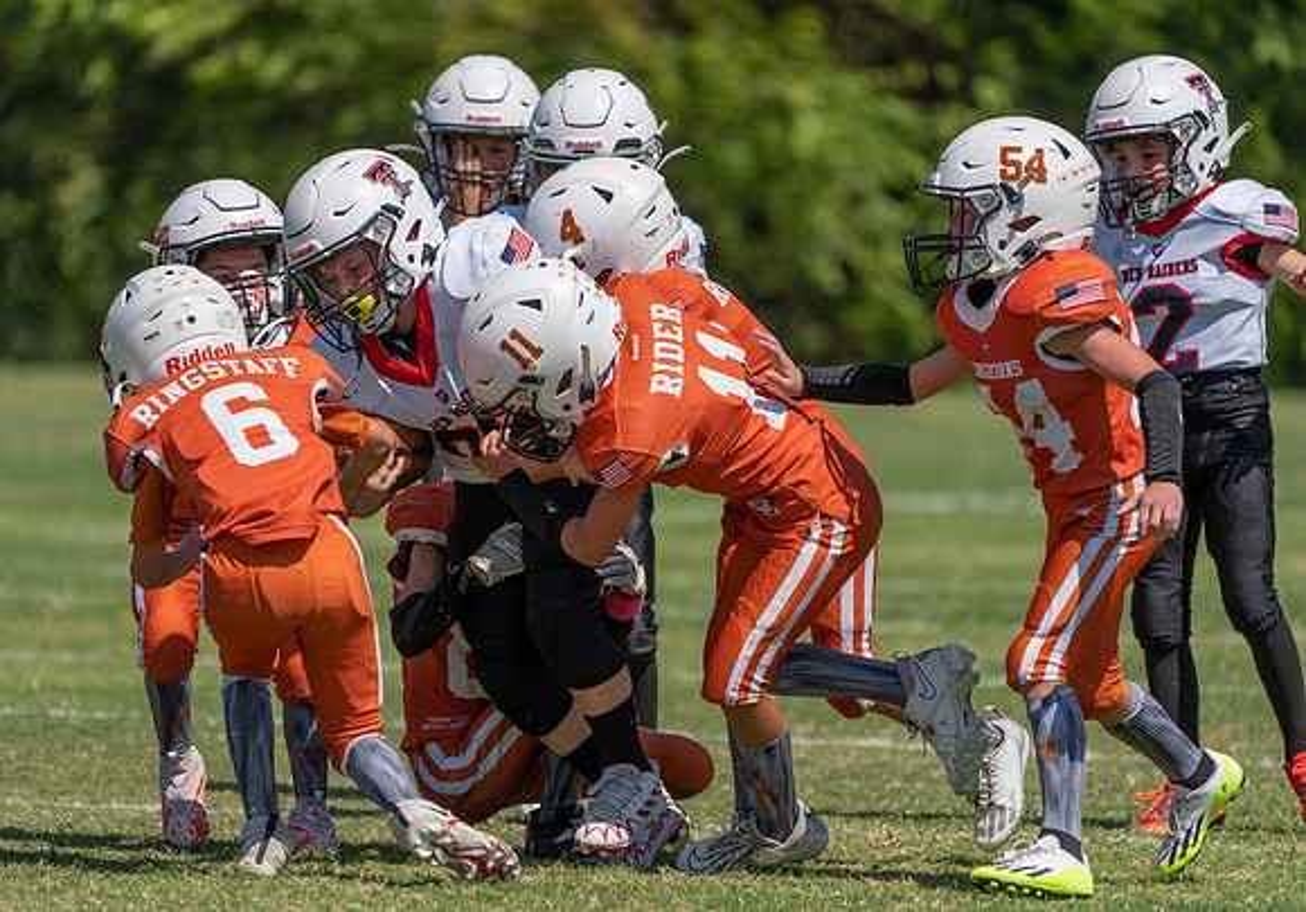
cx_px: 577
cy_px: 486
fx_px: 16195
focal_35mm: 440
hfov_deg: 4.6
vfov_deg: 3.2
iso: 100
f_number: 5.6
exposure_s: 1/1000
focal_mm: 400
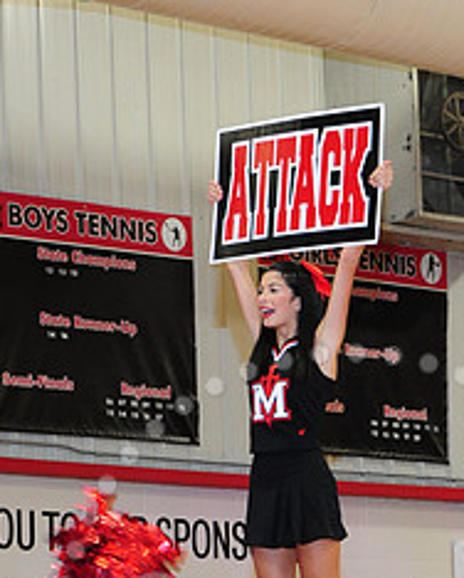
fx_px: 3099
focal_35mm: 181
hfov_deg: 8.6
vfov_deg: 10.5
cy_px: 640
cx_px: 350
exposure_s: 1/60
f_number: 7.1
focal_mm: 78
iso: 2000
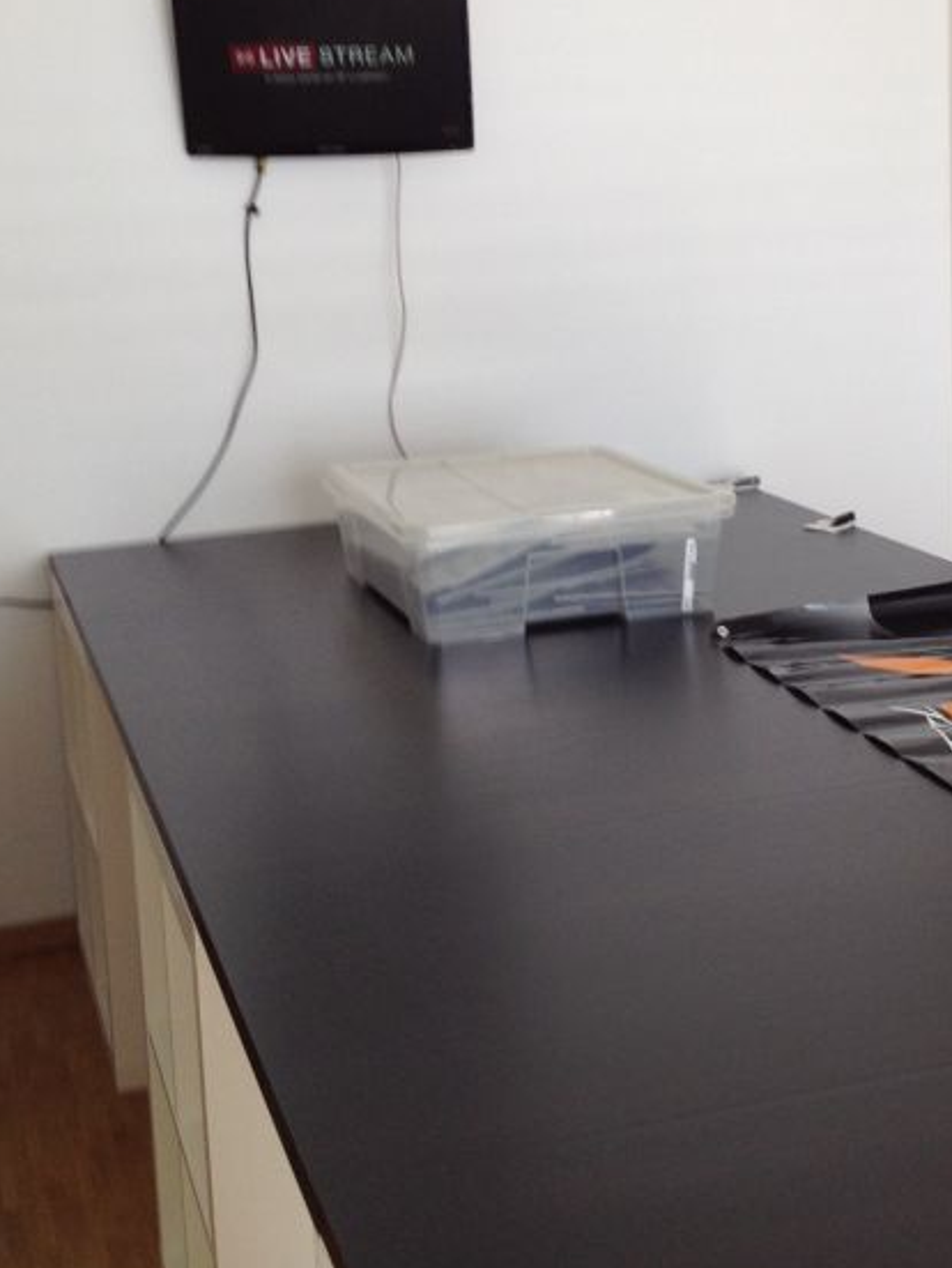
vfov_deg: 29.7
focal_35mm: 65
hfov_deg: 22.5
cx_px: 662
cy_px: 479
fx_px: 2381
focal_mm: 4.28
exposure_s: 1/40
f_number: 2.4
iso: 64
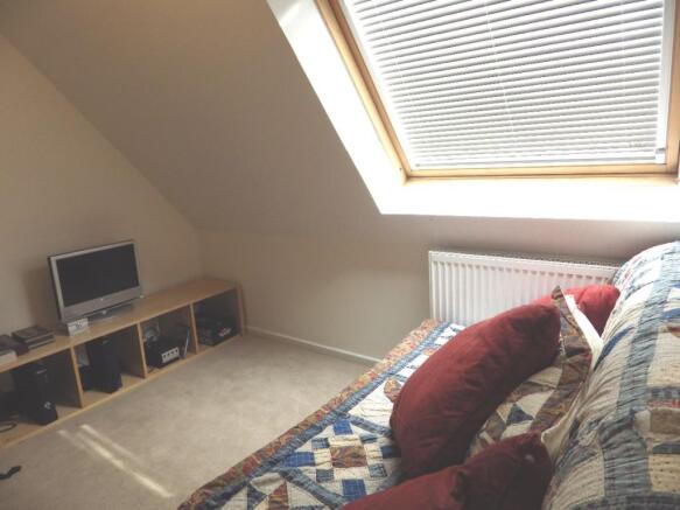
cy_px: 255
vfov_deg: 61.1
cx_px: 340
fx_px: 432
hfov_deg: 76.4
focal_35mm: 22
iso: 125
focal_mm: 4
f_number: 3.1
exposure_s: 1/45
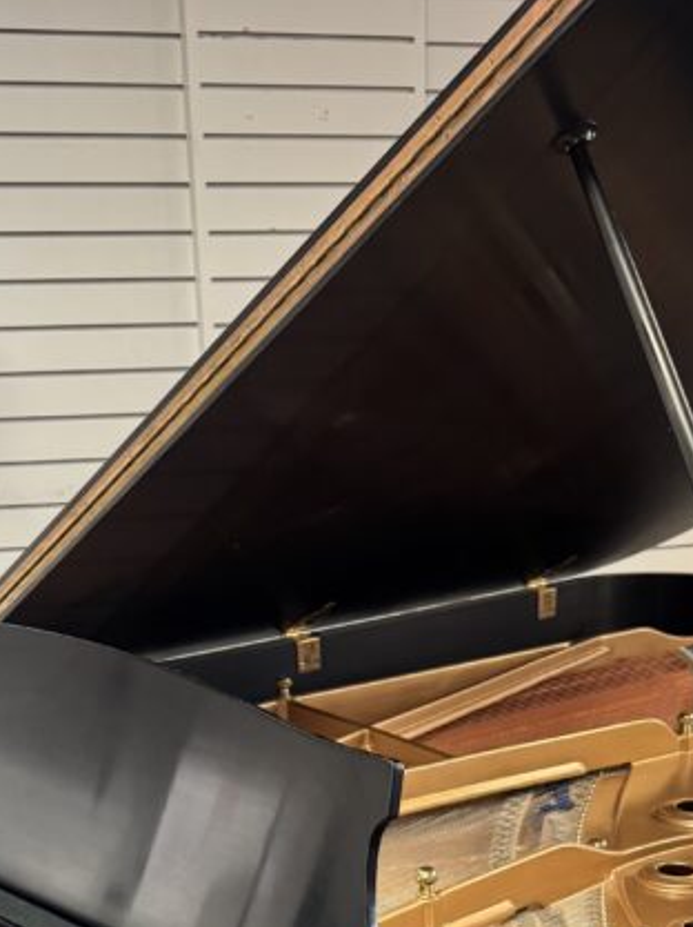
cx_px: 418
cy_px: 1029
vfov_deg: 29.4
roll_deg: +0.2
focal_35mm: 59
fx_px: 1577
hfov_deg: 24.7
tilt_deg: -25.5
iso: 500
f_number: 1.78
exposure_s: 1/60
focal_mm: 6.76
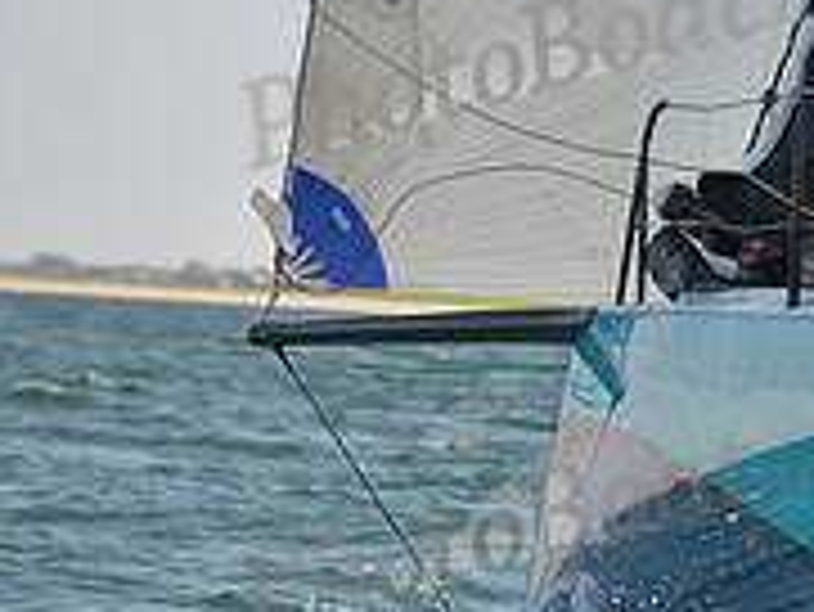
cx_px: 1111
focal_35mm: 400
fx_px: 9412
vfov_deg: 3.7
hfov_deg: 4.9
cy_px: 223
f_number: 4.5
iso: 400
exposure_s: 1/800
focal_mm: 130
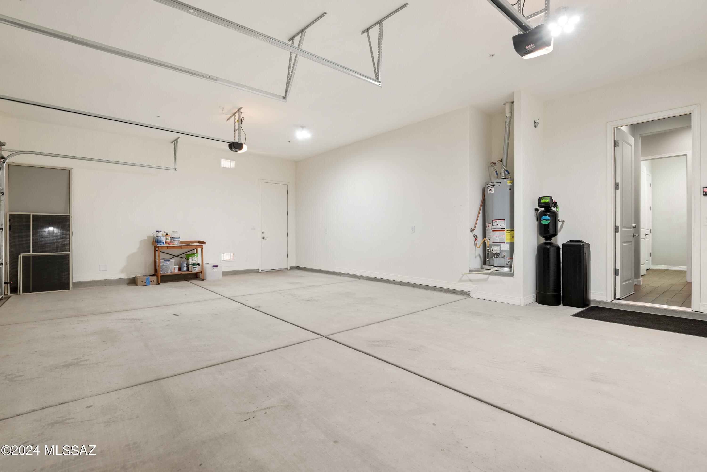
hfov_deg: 96.7
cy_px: 236
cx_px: 354
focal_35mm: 16
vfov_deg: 73.8
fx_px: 314
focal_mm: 16
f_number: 8
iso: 400
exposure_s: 1/4
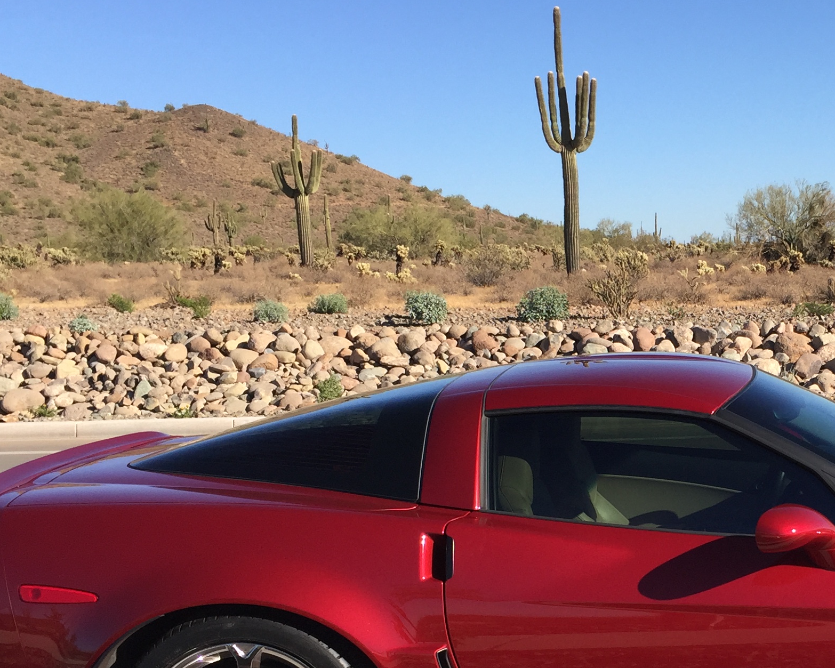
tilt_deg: -9.7
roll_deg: +1.0
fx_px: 1458
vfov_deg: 25.4
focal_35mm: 59
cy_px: 519
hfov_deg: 30.5
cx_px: 757
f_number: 2.2
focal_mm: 4.15
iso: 32
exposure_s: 1/1412
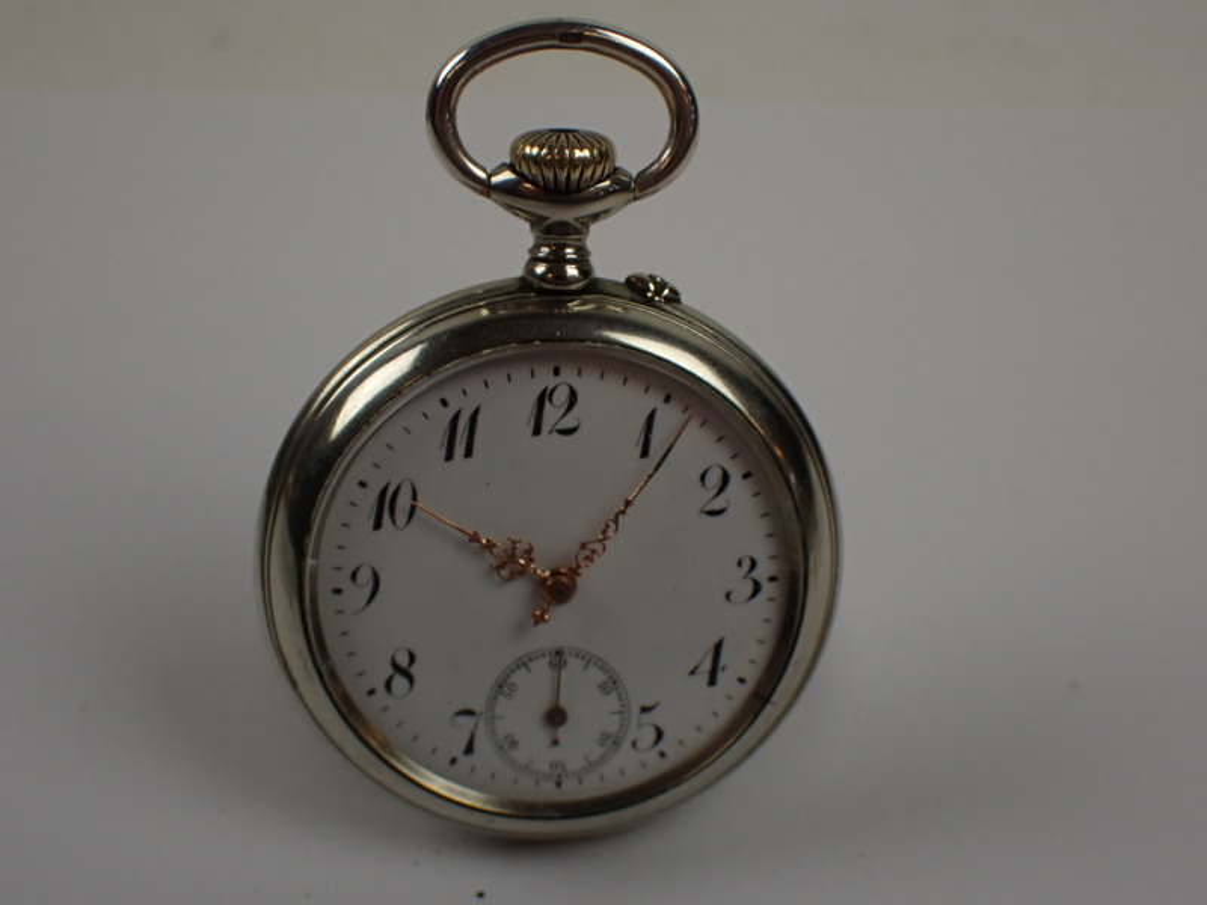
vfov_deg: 29.1
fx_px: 1743
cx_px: 604
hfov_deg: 38.2
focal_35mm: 50
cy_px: 452
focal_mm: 9.01
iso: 250
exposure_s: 1/200
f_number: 3.2
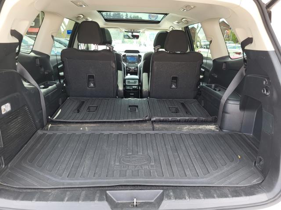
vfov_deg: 53.1
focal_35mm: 26
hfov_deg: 67.3
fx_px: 211
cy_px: 105
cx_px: 140
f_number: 1.8
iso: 40
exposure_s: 1/143
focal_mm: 5.4
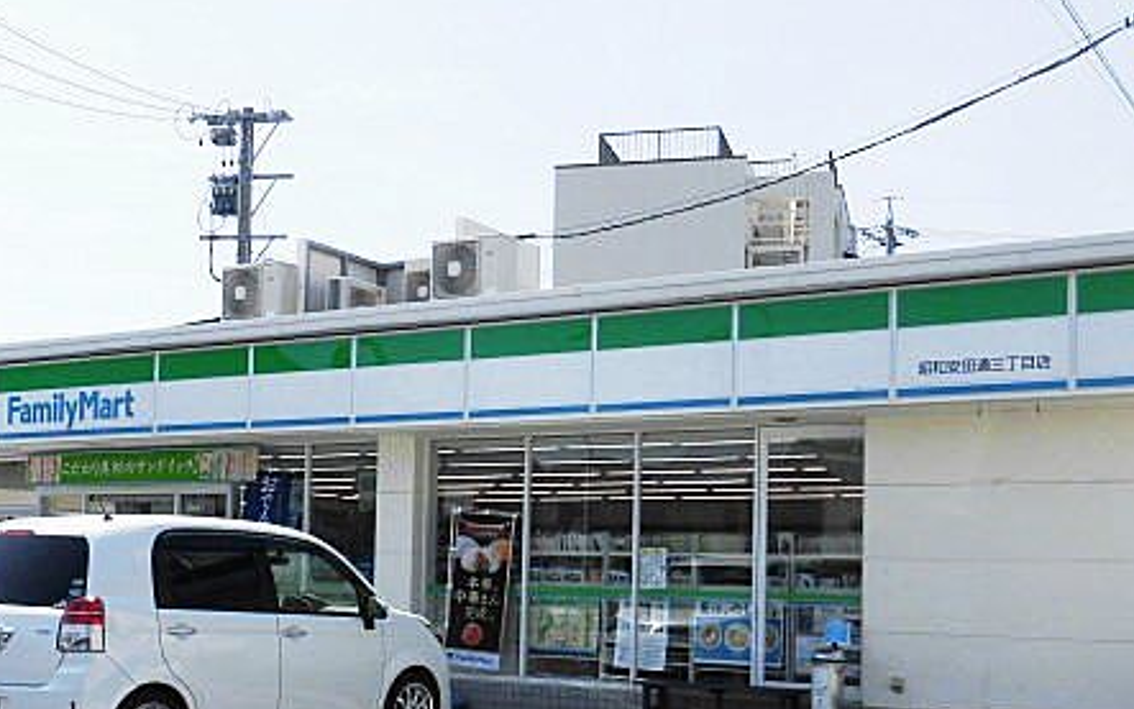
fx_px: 1515
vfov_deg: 26.1
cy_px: 514
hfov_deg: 40.9
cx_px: 479
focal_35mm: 49
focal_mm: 5.81
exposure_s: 1/200
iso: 100
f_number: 8.8
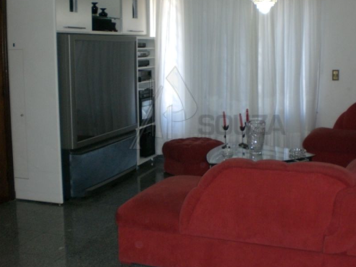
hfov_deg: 38.8
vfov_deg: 29.6
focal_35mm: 49
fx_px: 504
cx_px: 207
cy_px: 108
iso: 200
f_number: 3.1
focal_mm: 6.3
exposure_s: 1/60
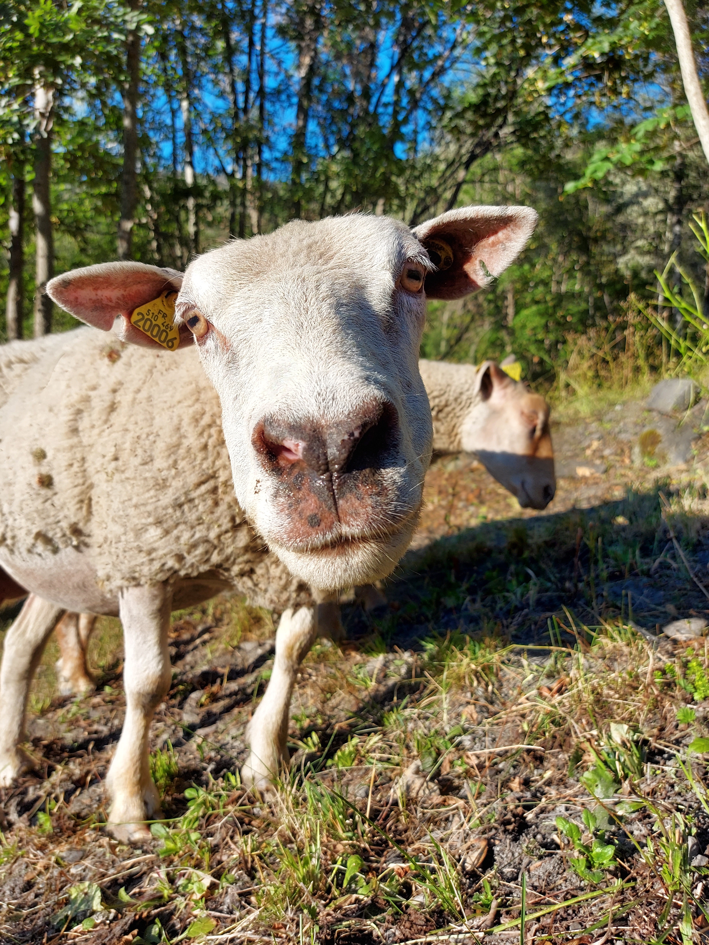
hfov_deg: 56.8
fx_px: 655
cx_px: 354
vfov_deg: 71.6
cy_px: 472
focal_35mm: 24
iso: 32
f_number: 1.8
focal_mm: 5.23
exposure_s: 1/544
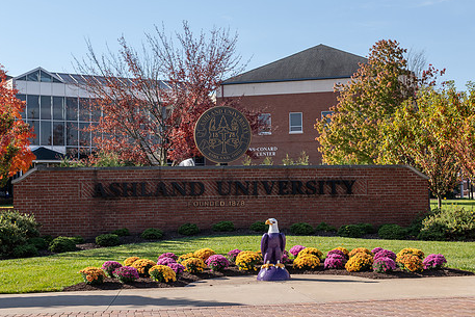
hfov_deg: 30.5
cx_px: 211
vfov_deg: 20.6
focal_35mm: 66
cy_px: 145
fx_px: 871
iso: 250
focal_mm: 52
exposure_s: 1/640
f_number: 5.6
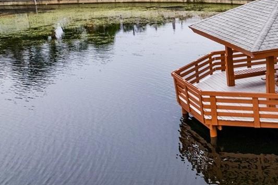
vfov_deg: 20.6
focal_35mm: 66
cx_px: 363
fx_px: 509
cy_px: 82
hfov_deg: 26.0
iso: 150
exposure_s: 1/2000
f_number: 2.8
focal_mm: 8.38
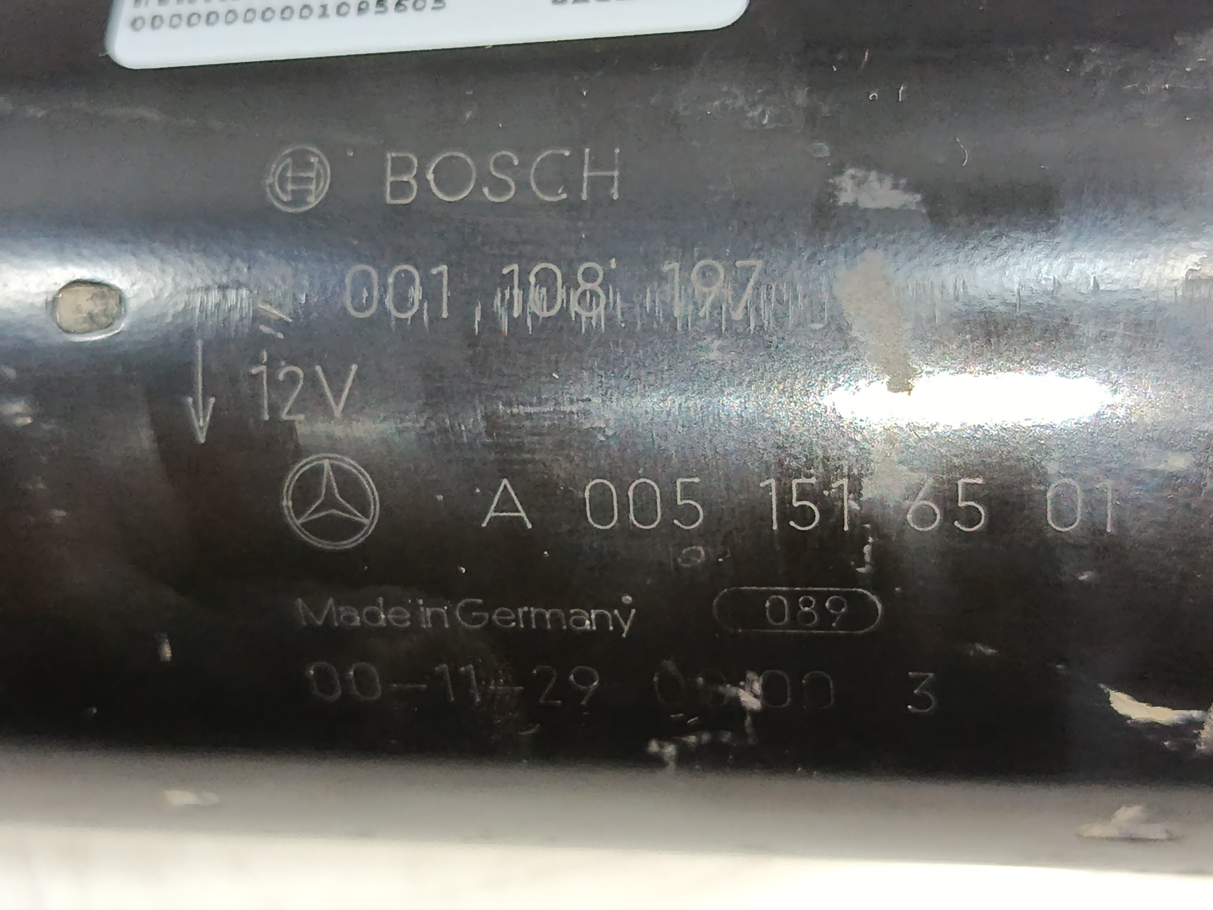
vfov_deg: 26.1
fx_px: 1962
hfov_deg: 34.3
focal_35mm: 56
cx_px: 606
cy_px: 455
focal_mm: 5.24
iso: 604
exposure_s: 1/50
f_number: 1.7
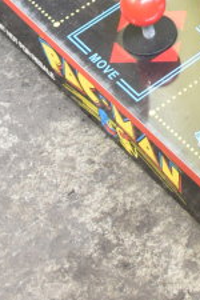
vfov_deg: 10.9
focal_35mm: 177
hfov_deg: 7.6
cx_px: 337
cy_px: -222
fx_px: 1475
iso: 800
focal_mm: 29
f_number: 4.2
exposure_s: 1/50
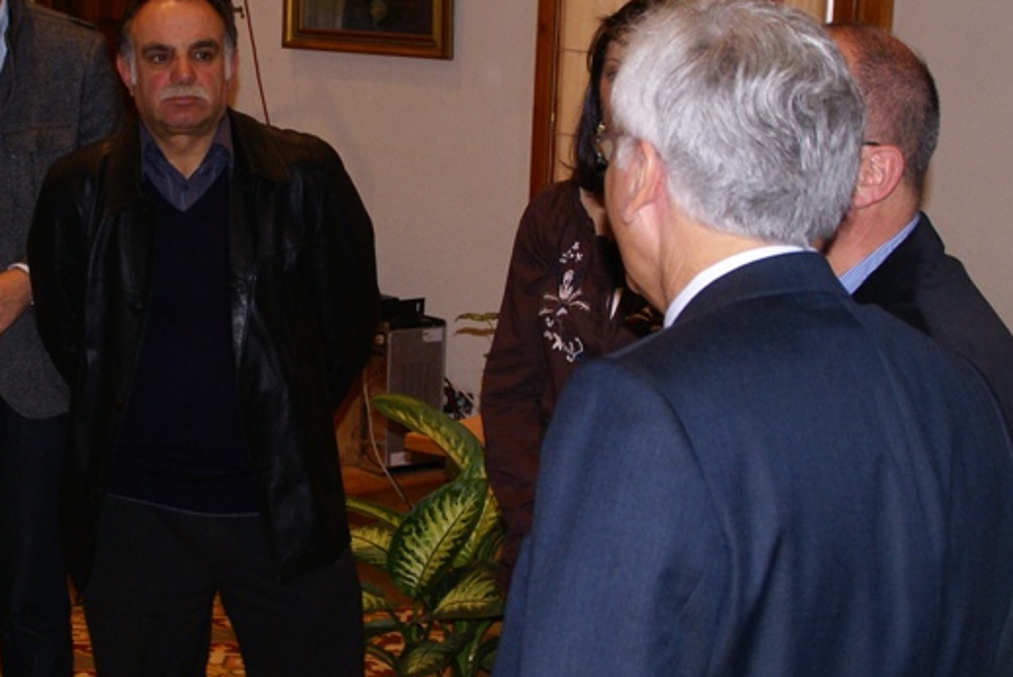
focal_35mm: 89
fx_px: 2506
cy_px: 224
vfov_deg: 15.3
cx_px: 280
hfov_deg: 22.7
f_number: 5.6
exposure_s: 1/60
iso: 400
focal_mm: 30
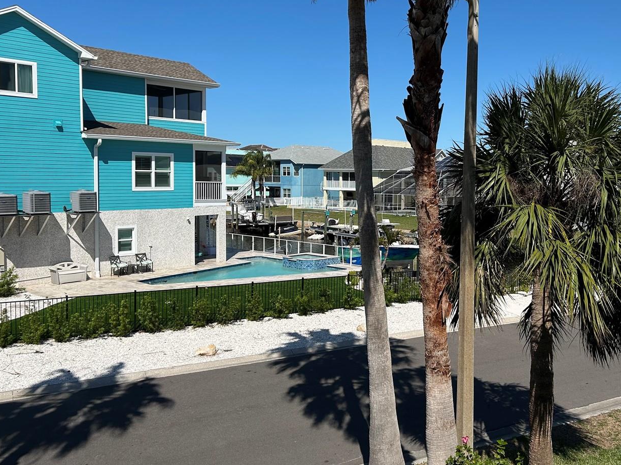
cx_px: 378
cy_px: 211
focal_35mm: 34
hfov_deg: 53.5
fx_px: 610
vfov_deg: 41.8
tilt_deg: -3.3
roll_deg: -0.2
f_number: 1.5
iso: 50
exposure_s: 1/6579
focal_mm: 5.7
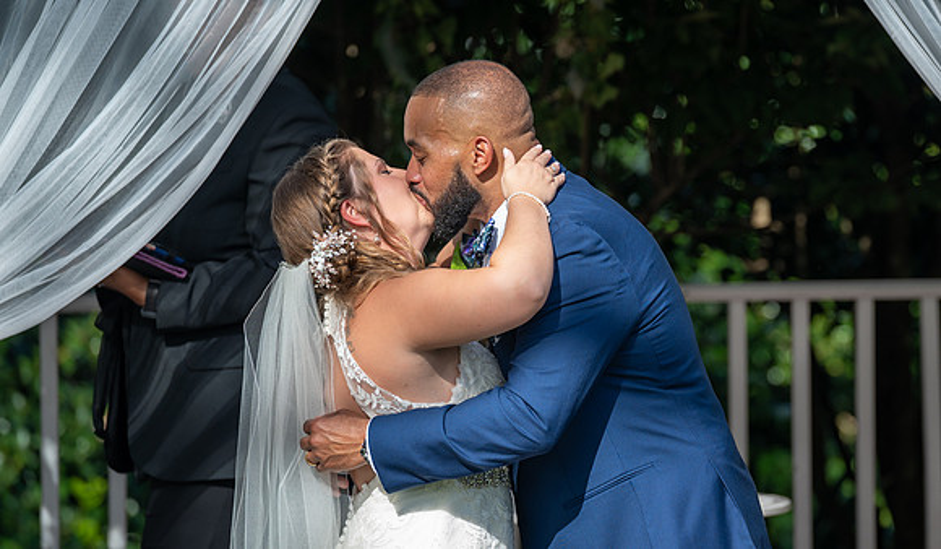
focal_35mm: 246
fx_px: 6201
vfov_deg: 5.1
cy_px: 318
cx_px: 627
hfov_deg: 8.7
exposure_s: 1/400
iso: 50
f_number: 4
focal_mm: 178
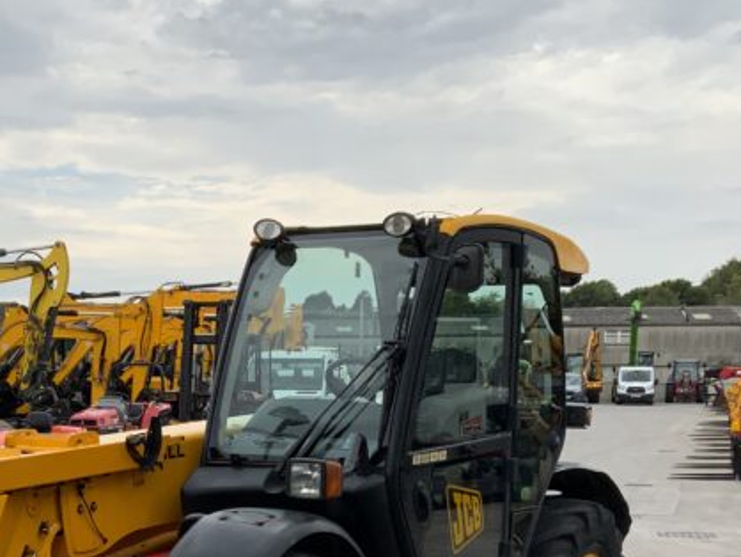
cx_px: 199
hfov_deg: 27.1
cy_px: 559
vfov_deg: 20.1
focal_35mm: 71
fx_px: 1521
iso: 16
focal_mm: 3
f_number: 1.8
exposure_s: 1/1221
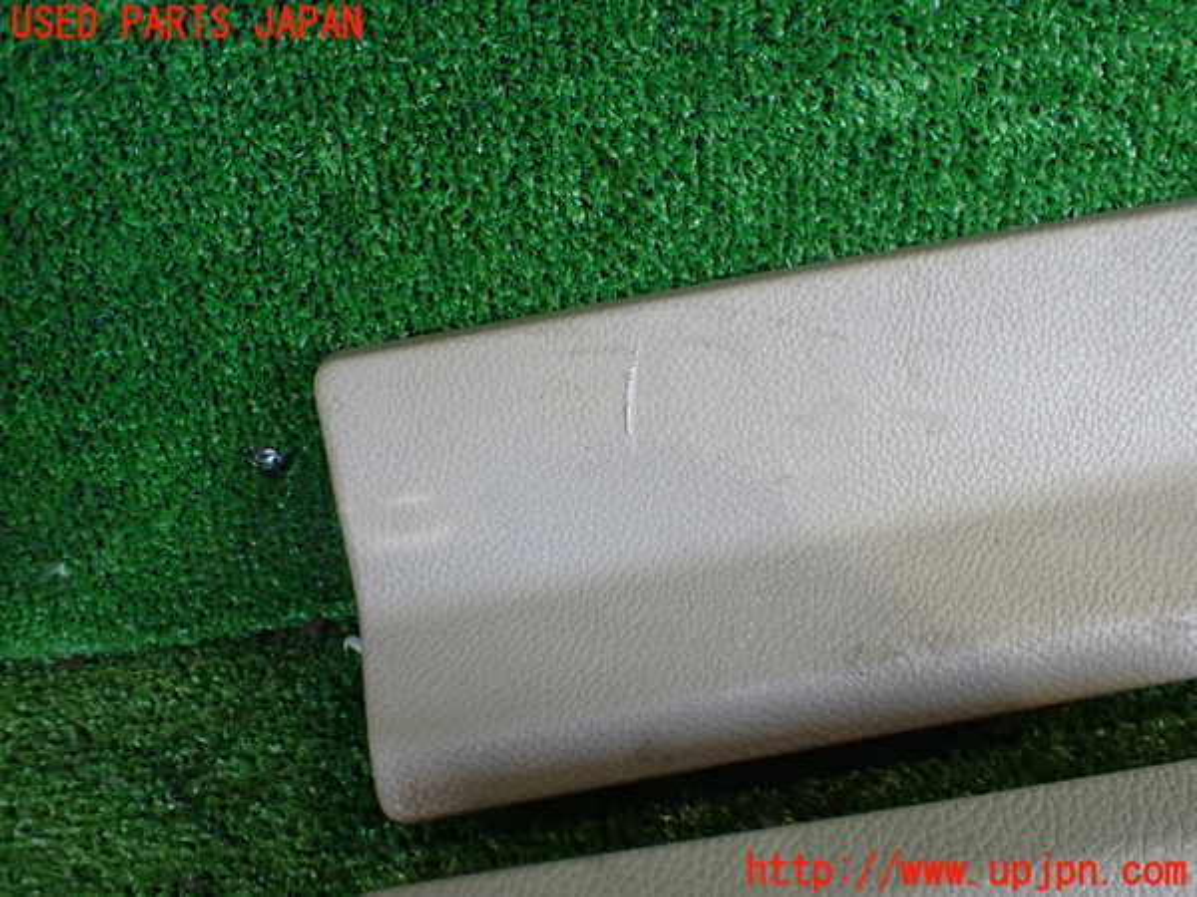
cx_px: 598
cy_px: 448
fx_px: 1037
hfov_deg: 60.0
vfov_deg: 46.8
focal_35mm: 30
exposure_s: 1/125
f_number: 2.3
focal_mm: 5.4
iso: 400
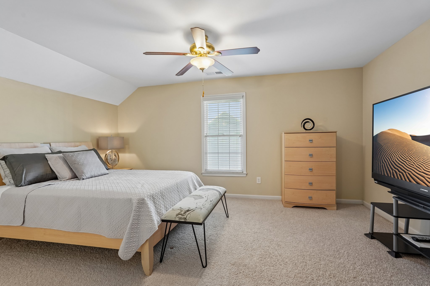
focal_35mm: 16
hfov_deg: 96.7
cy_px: 143
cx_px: 215
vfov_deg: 73.7
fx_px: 191
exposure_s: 1/10
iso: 800
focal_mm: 16
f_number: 8
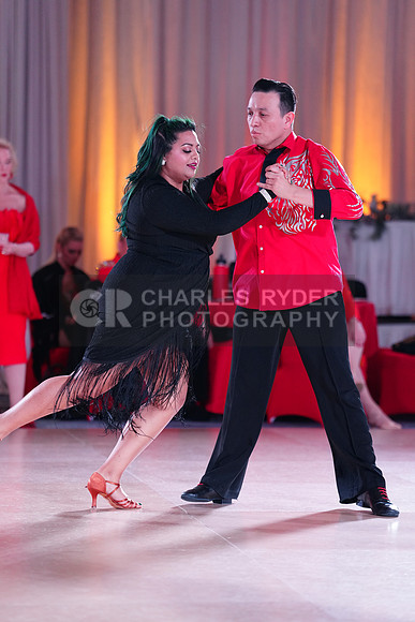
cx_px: 208
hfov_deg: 10.2
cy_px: 311
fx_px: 2316
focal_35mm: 134
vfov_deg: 15.3
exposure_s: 1/500
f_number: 2.8
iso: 2000
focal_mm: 134
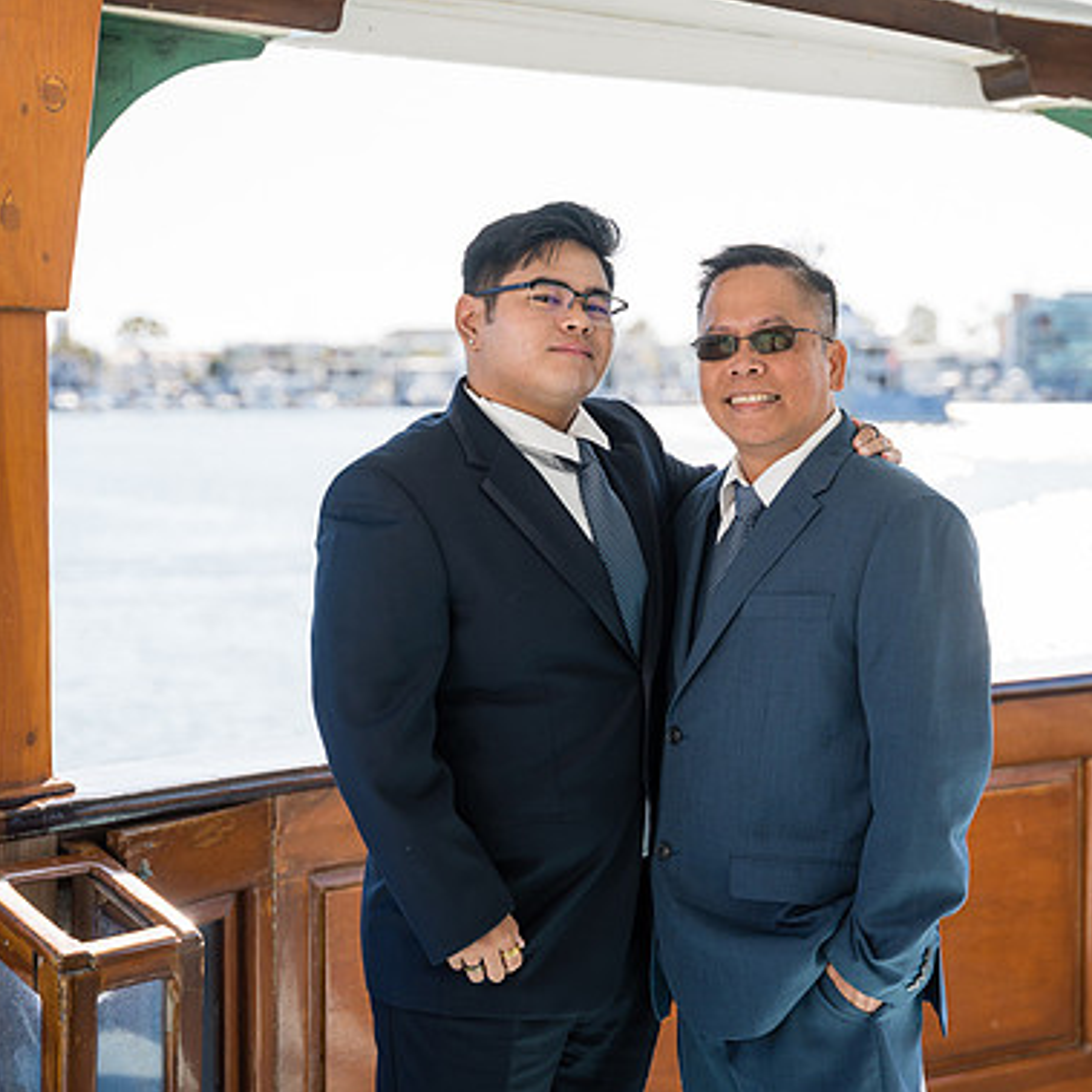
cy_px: 552
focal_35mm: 69
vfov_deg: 25.0
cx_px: 619
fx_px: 2463
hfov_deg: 25.0
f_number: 2.8
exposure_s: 1/500
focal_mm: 53.1
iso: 100
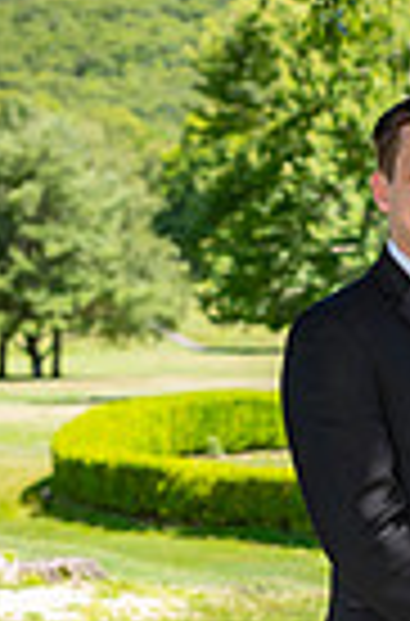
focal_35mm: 144
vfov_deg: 14.2
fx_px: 2479
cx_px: 439
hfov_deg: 9.4
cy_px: 472
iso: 100
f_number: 3.2
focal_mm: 44
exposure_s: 1/1600
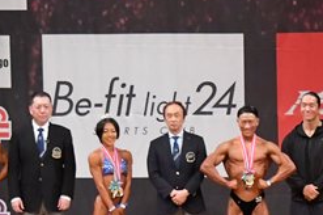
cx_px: 266
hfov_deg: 7.1
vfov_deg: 4.7
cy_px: 151
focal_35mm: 292
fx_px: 2616
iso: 8000
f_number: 5.6
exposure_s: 1/400
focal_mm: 62
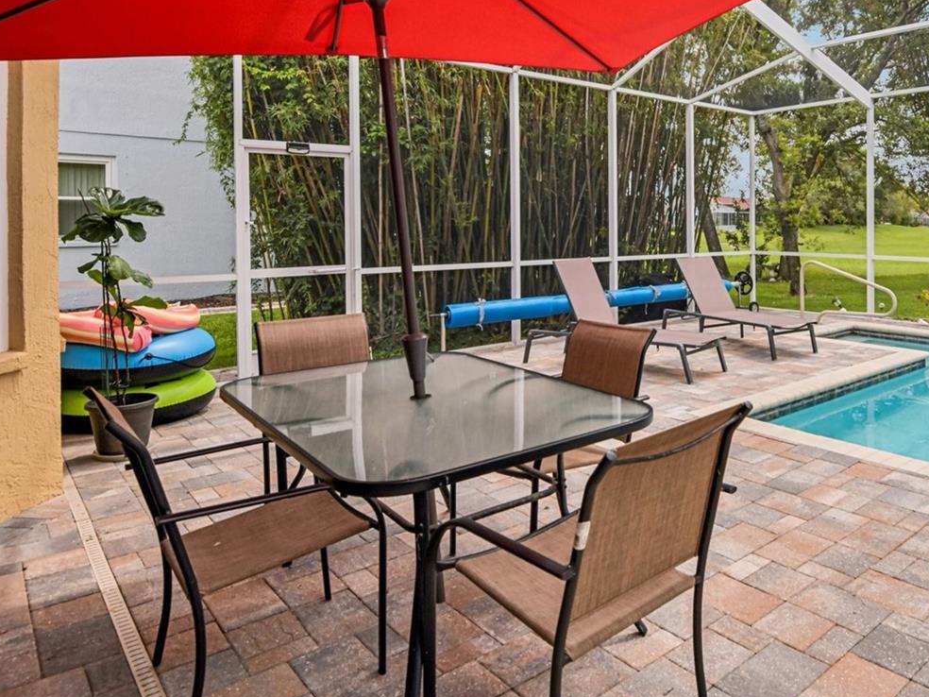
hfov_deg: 65.8
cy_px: 230
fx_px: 671
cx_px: 680
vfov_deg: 53.7
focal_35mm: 25
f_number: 8
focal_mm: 16
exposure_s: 1/400
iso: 400
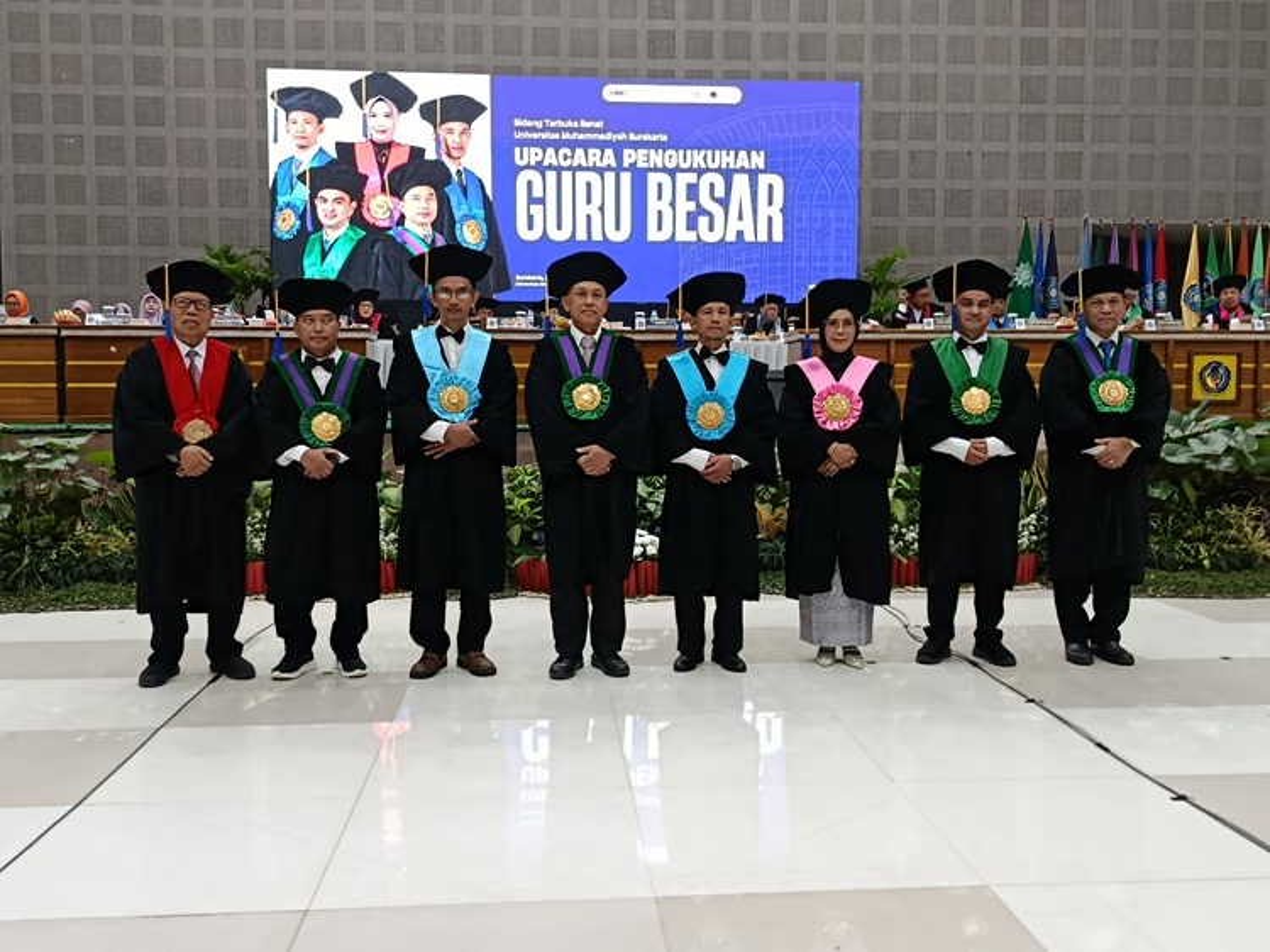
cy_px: 476
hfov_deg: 55.4
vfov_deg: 42.9
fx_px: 1210
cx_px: 635
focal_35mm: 33
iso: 713
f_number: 1.7
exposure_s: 1/50
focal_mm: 5.24
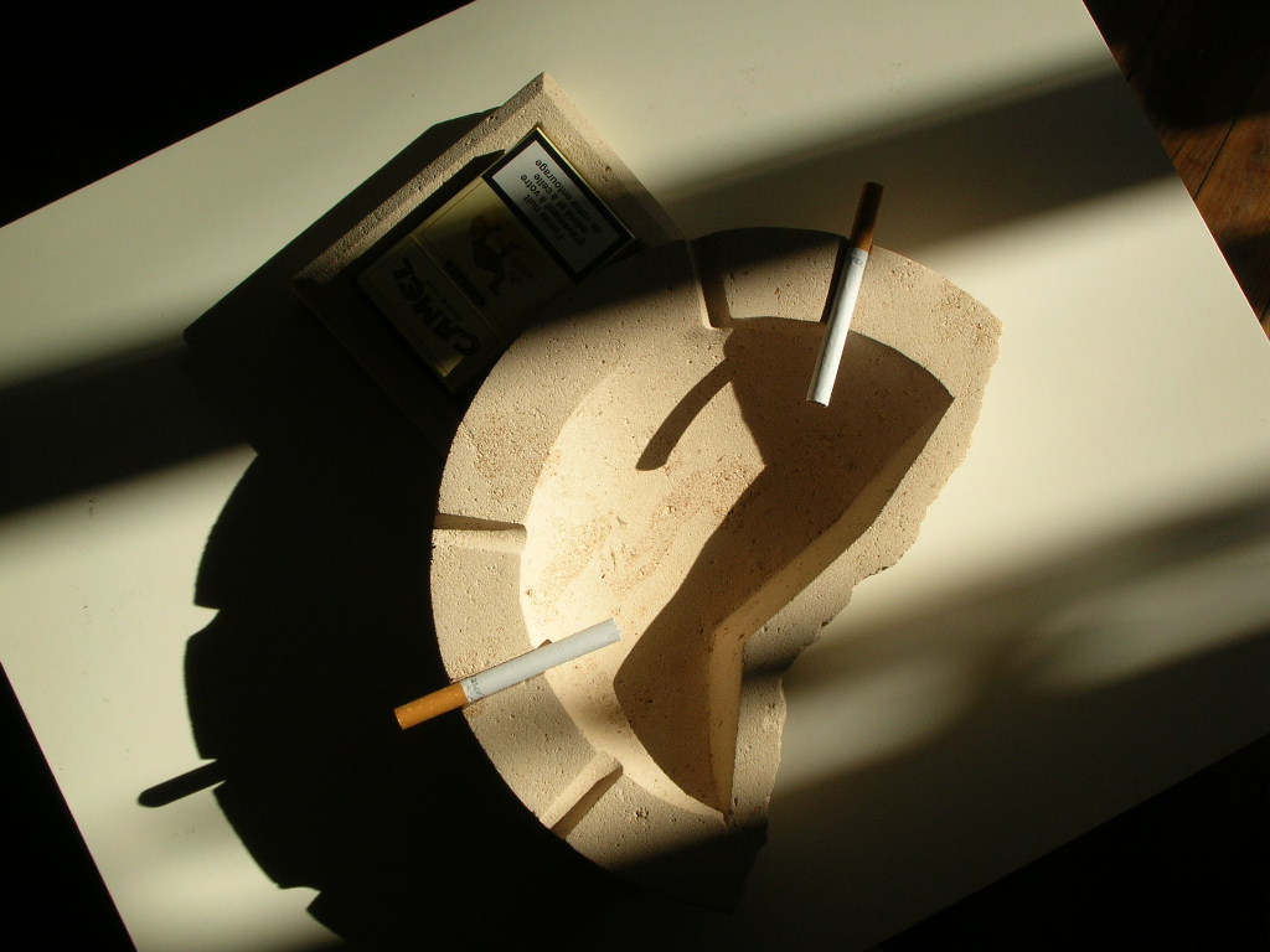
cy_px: 476
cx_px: 635
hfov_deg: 37.5
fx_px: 1871
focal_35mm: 51
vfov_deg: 28.6
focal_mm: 8.5
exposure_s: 1/207
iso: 50
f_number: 6.6
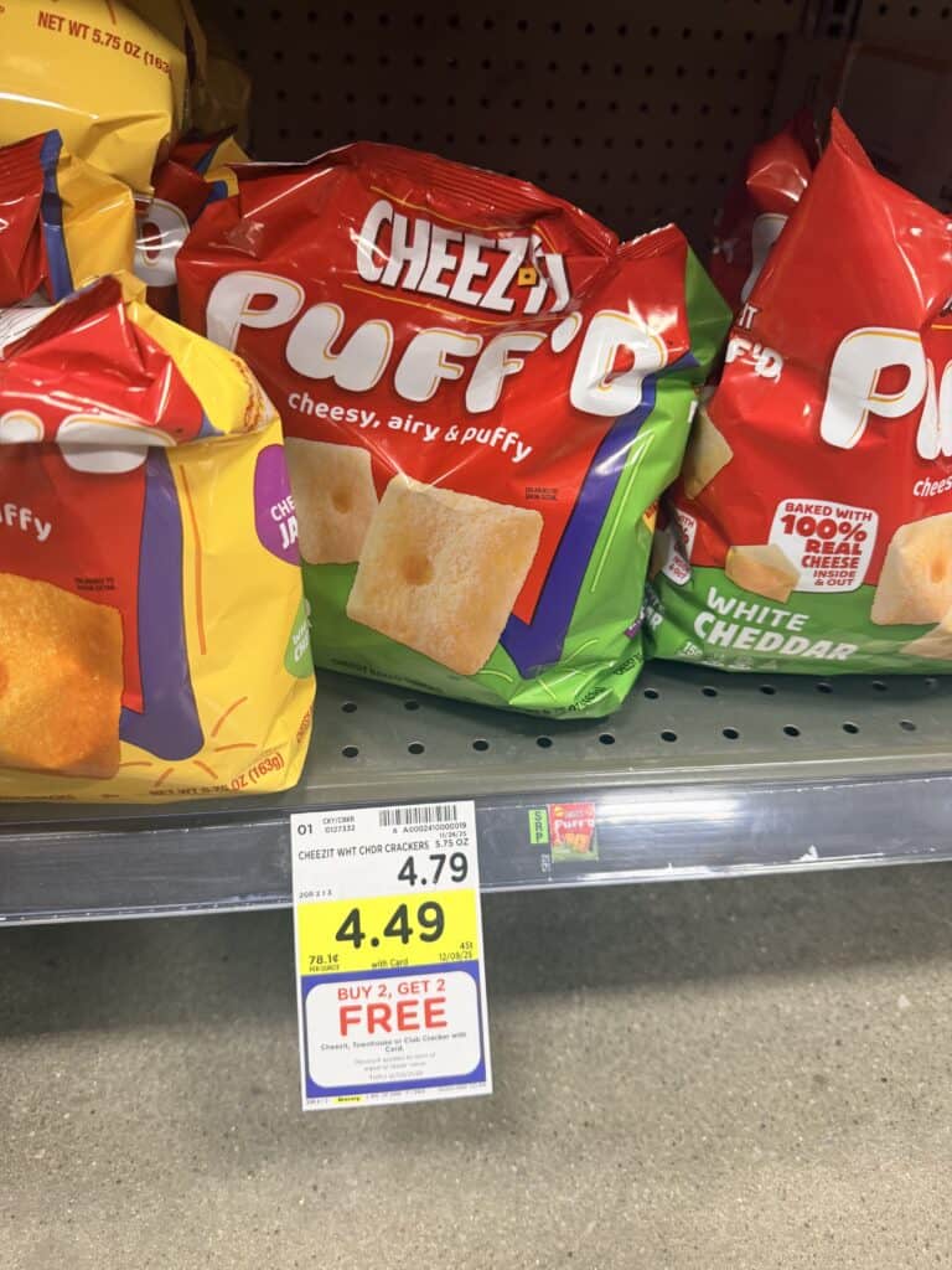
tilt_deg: -37.0
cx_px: 476
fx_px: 880
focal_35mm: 24
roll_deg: -5.6
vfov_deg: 71.6
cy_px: 635
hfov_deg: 56.8
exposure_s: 1/60
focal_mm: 6.76
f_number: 1.78
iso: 200
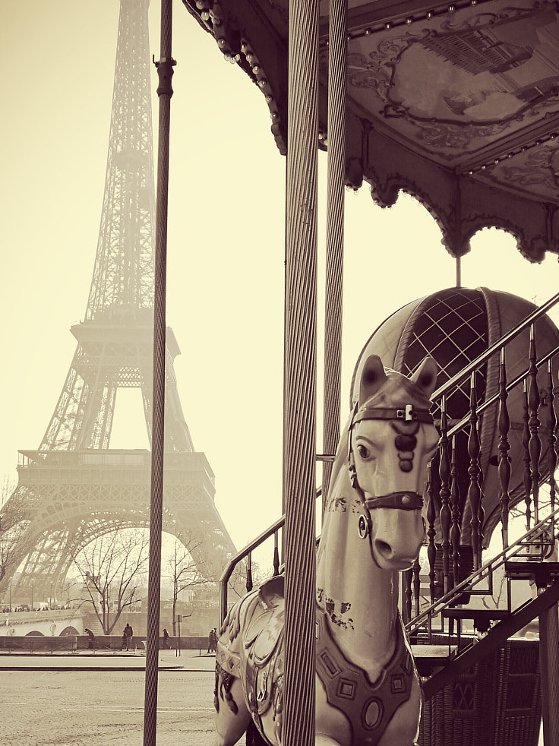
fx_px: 948
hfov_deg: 32.9
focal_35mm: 44
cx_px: 298
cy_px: 516
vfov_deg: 42.2
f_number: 2.2
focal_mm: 4.5
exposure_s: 1/855
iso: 50
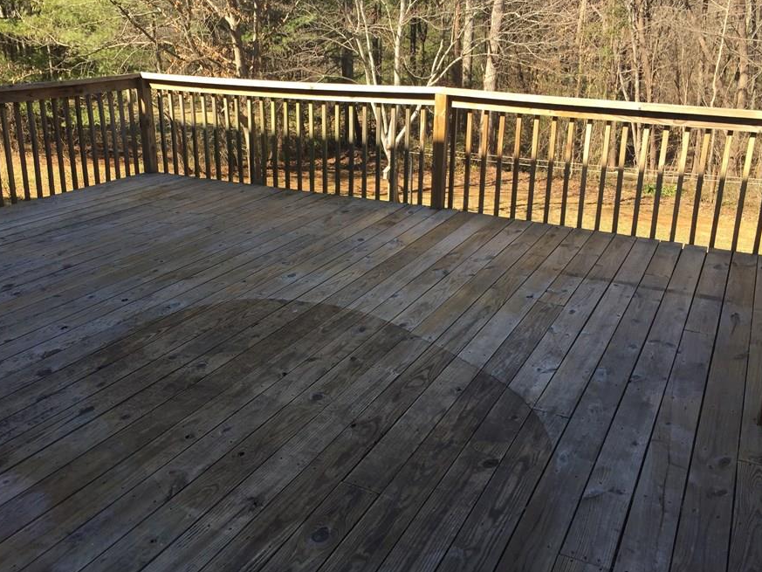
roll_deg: -1.1
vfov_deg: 41.8
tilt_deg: -16.2
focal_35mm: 34
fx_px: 749
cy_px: 270
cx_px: 338
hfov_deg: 53.8
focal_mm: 4.15
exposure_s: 1/482
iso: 32
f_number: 2.2
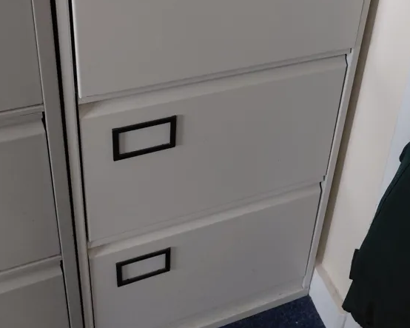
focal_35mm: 47
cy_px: -17
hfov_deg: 38.8
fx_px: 570
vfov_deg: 29.5
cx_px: 292
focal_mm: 4.69
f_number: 1.8
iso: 250
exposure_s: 1/50.1
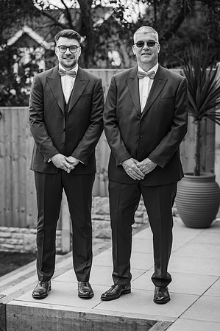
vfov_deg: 23.9
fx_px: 781
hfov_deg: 16.0
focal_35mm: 85
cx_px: 110
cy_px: 166
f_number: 2.5
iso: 100
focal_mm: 85
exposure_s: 1/800
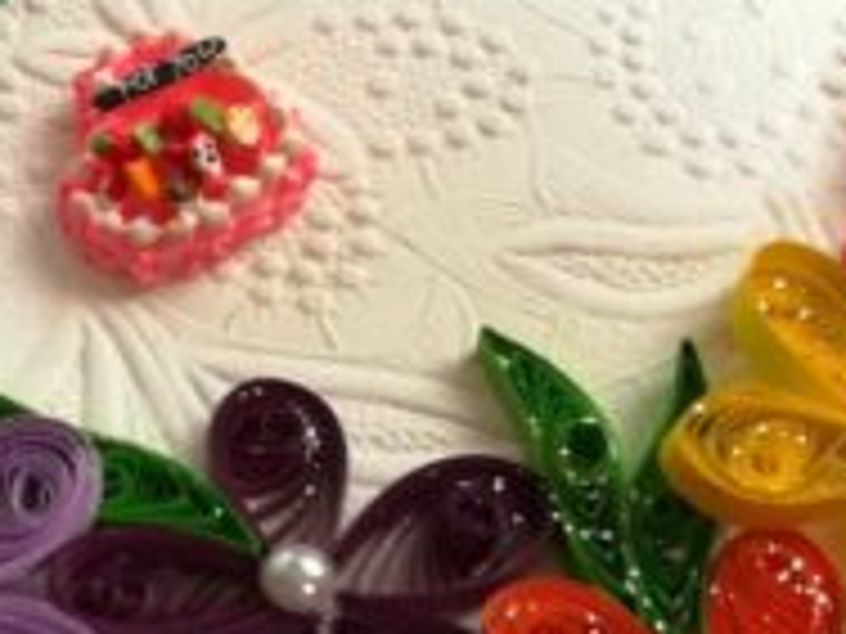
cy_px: 400
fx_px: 2028
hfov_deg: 22.5
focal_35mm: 83
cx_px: -40
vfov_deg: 17.7
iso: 80
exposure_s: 1/50
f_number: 2.2
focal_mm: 3.83
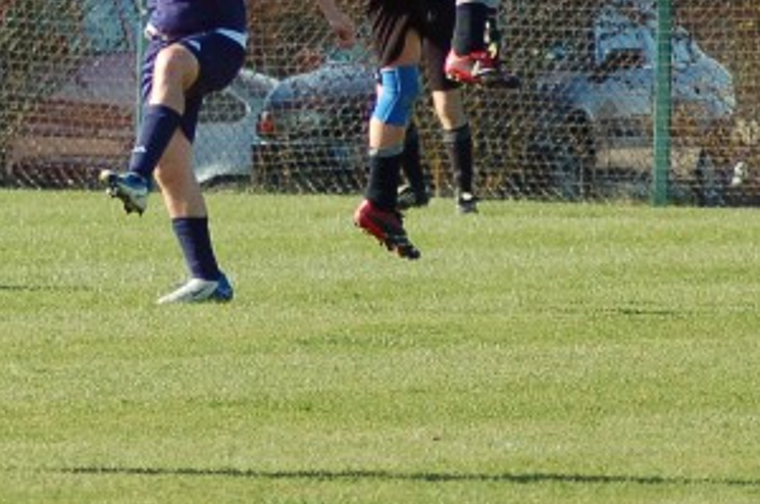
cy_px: 87
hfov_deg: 2.6
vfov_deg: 1.7
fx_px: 16729
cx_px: 119
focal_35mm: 794
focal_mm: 155
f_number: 4.8
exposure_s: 1/1000
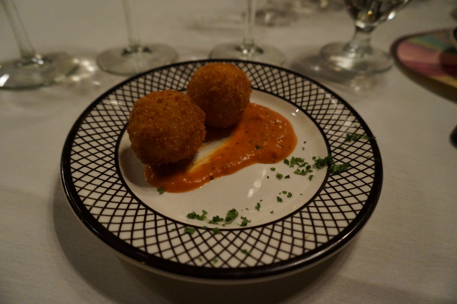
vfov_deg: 53.0
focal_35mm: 24
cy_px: 152
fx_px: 304
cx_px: 228
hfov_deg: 73.8
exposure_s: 1/50
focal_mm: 16
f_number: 3.5
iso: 3200
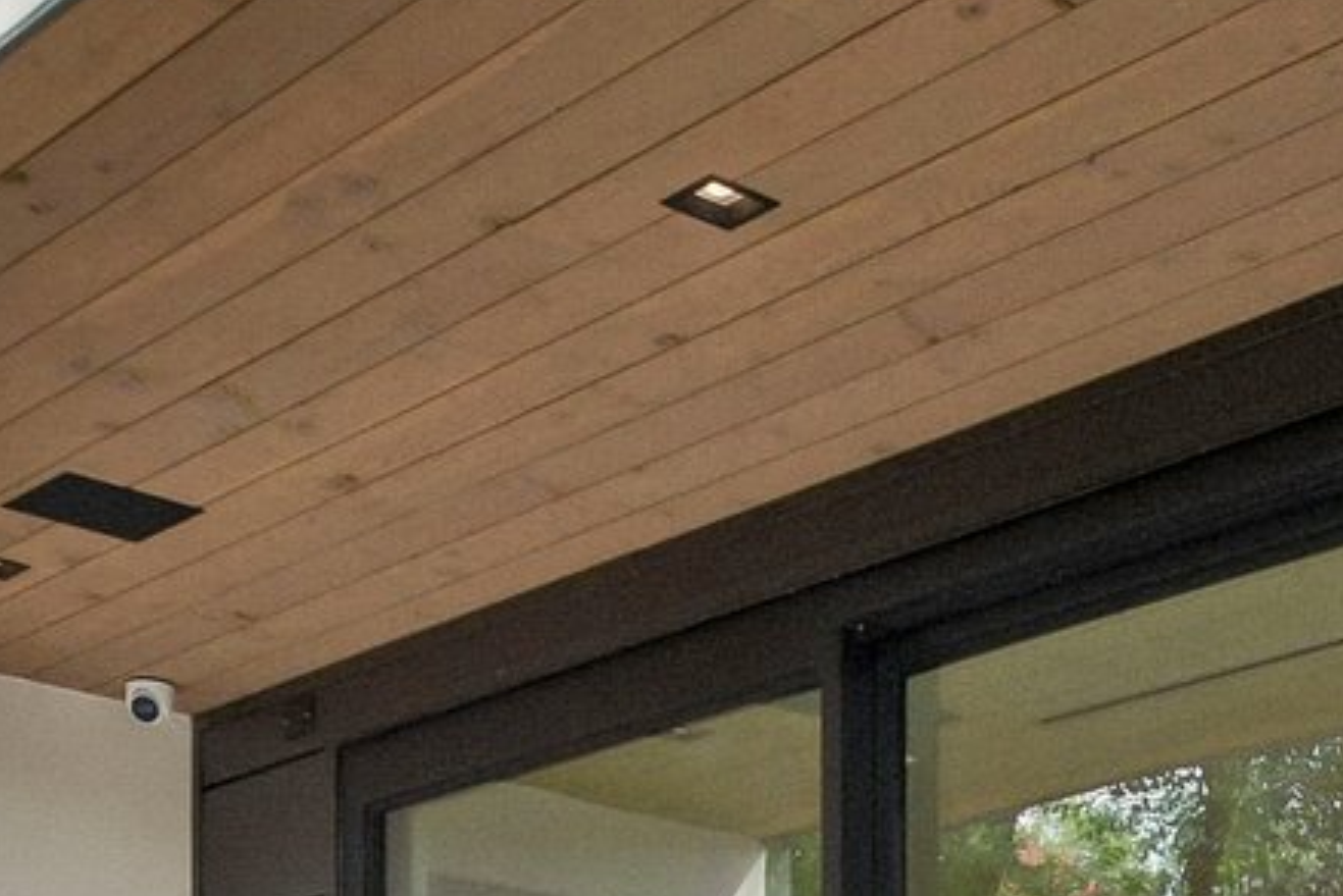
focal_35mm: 70
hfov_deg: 27.6
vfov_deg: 17.3
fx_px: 2612
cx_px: 1254
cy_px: 1405
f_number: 8
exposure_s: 1/125
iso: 400
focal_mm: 10
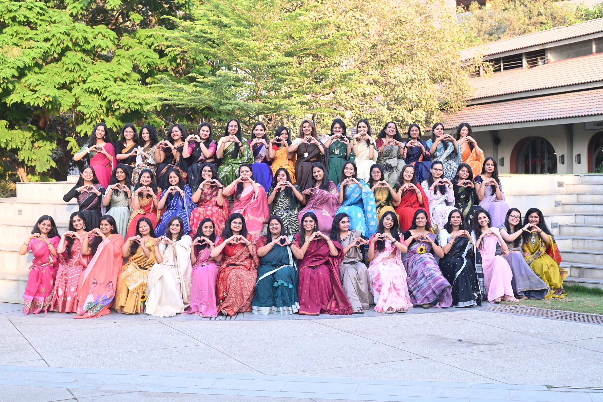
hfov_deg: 39.6
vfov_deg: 27.0
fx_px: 837
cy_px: 201
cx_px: 302
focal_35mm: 50
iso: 400
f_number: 5
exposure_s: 1/160
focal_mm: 50
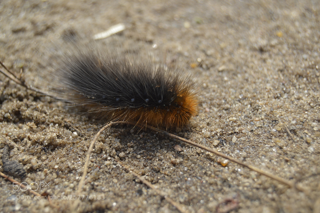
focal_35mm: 82
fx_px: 733
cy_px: 106
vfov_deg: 16.5
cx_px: 160
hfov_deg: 24.6
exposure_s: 1/250
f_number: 7.1
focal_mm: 55
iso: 100
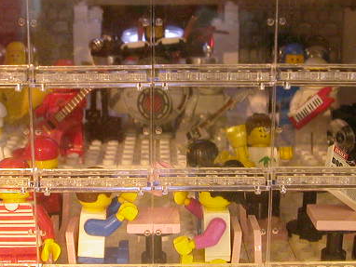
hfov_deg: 27.0
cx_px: 162
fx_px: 741
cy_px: 140
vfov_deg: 20.5
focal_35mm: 72
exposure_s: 1/21.5
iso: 400
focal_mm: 6.6
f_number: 2.9
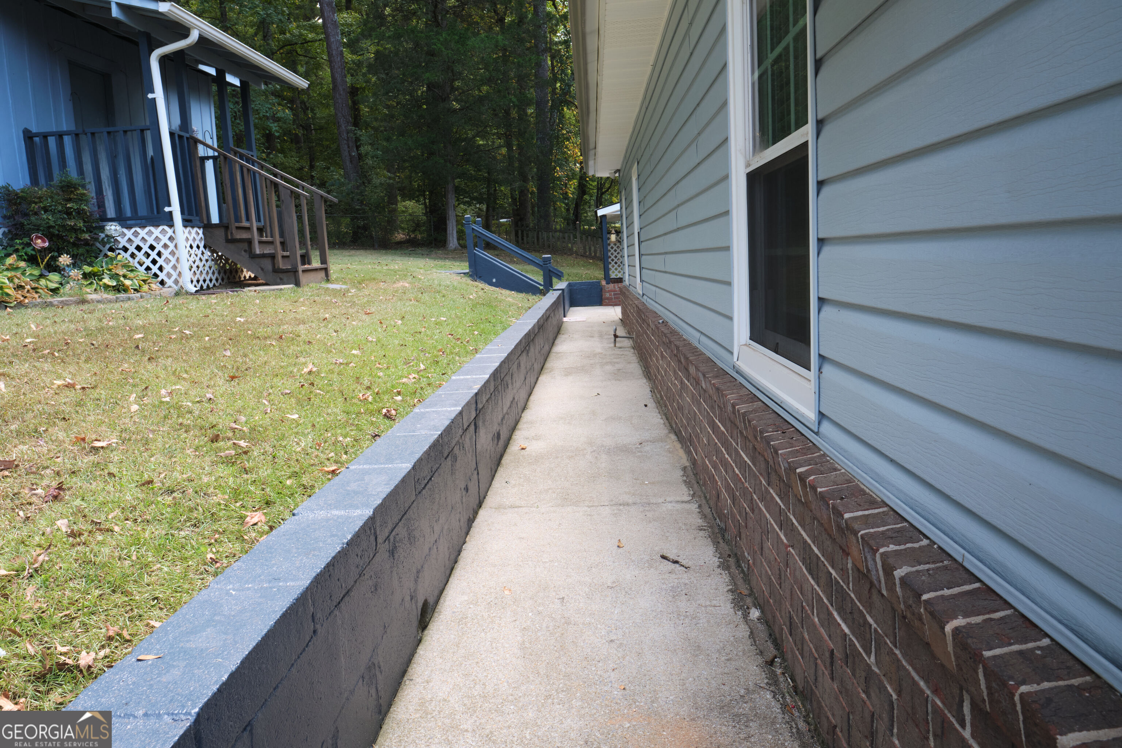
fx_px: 748
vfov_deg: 53.1
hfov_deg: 73.7
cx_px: 561
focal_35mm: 24
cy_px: 374
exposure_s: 1/30
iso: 400
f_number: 11
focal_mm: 16
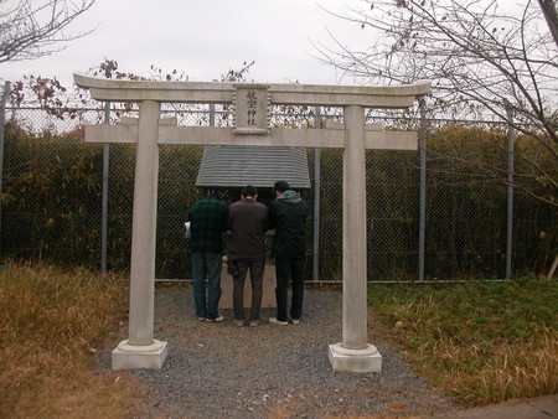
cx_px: 279
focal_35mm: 37
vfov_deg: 38.7
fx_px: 597
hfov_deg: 50.1
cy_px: 210
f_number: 2.7
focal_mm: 5.6
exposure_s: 1/146
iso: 100
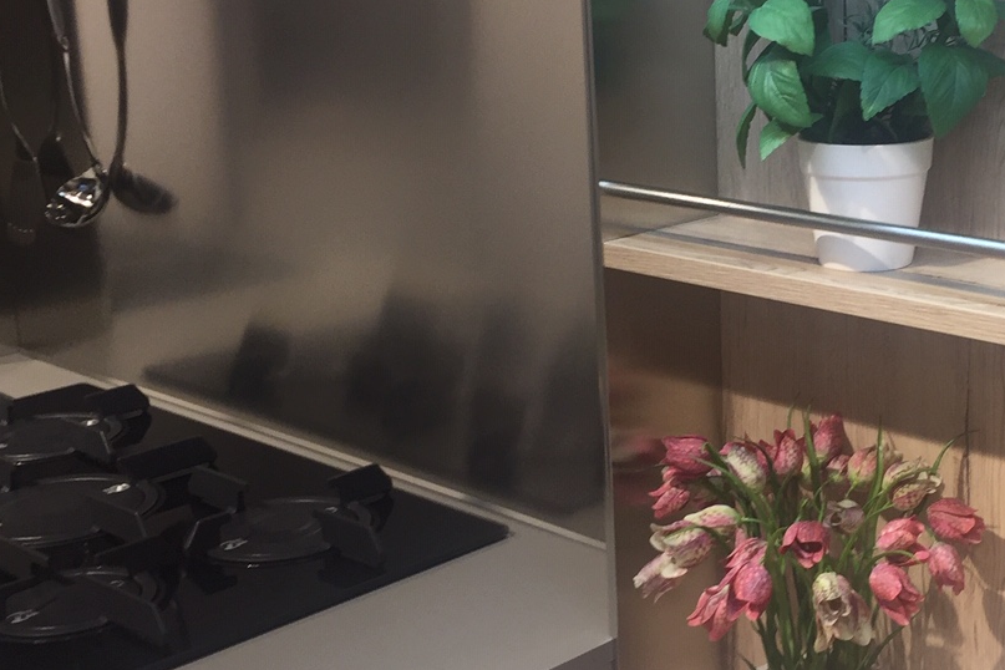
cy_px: 341
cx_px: 822
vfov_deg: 22.3
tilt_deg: -15.5
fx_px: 1703
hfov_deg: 31.9
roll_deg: -0.1
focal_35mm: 61
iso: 50
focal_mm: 4.15
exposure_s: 1/100
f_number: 2.2
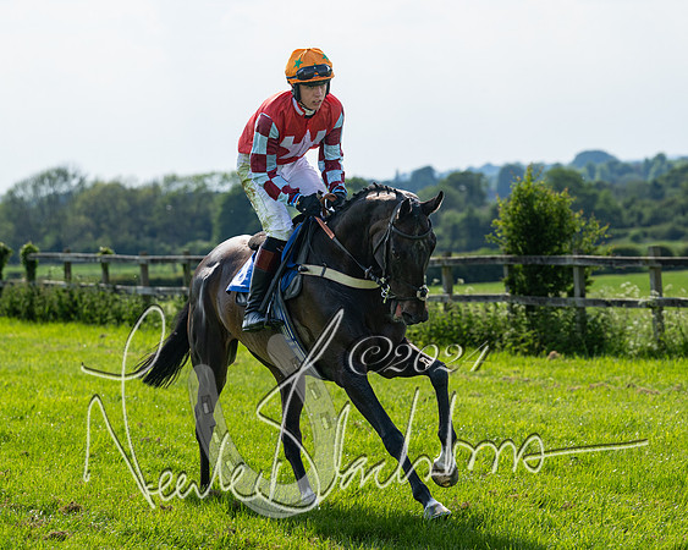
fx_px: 3906
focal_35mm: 192
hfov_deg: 10.1
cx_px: 356
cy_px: 231
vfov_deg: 8.1
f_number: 5
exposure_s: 1/1250
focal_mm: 135
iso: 200
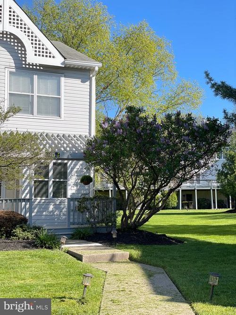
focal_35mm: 52
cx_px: 118
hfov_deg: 28.0
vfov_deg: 36.8
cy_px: 158
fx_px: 473
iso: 32
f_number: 2
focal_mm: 6
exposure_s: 1/737
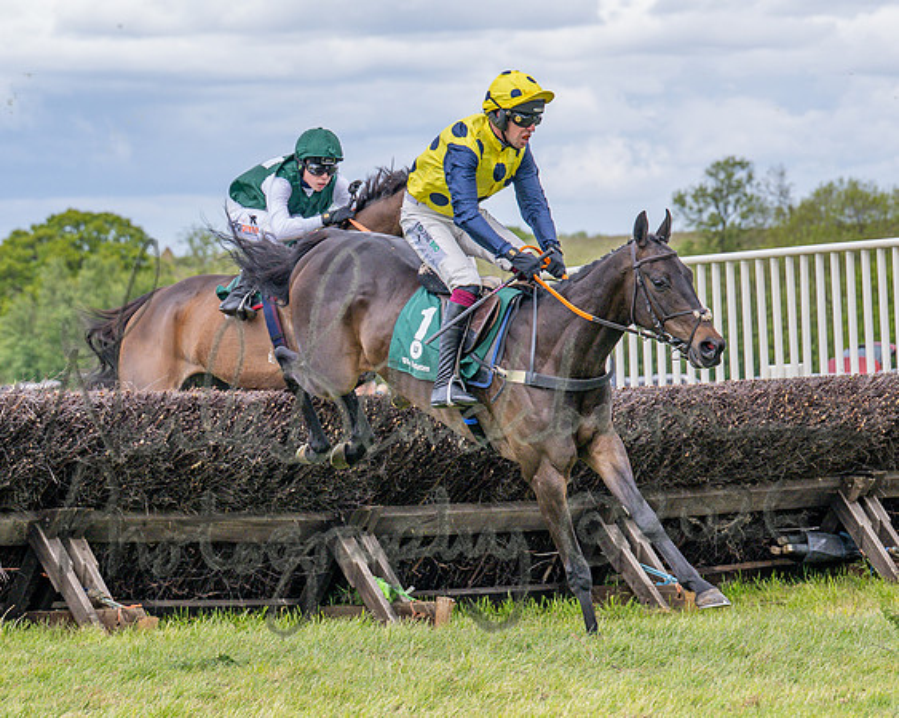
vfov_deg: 9.1
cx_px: 398
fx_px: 4499
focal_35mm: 169
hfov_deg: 11.4
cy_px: 339
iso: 400
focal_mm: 82
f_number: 4
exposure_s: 1/2000
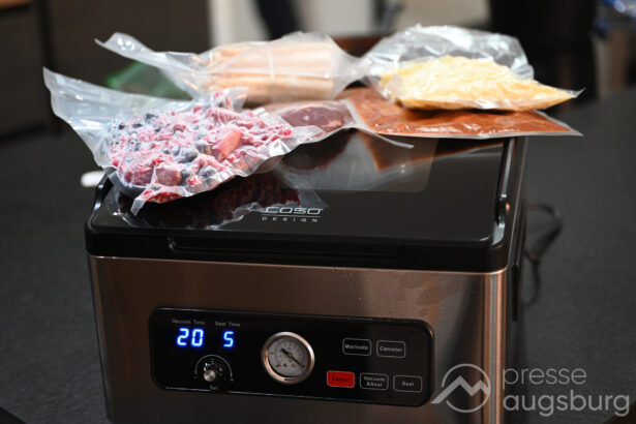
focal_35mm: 57
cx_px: 318
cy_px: 212
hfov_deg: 35.1
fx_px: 1007
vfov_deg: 23.8
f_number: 2.8
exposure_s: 1/40
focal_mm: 57
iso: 800
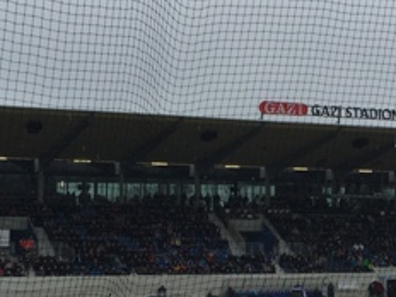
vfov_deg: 14.7
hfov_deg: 19.6
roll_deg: +1.3
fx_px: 1144
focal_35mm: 100
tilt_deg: +1.5
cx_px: 256
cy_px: 242
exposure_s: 1/807
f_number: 2.2
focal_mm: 4.15
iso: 32
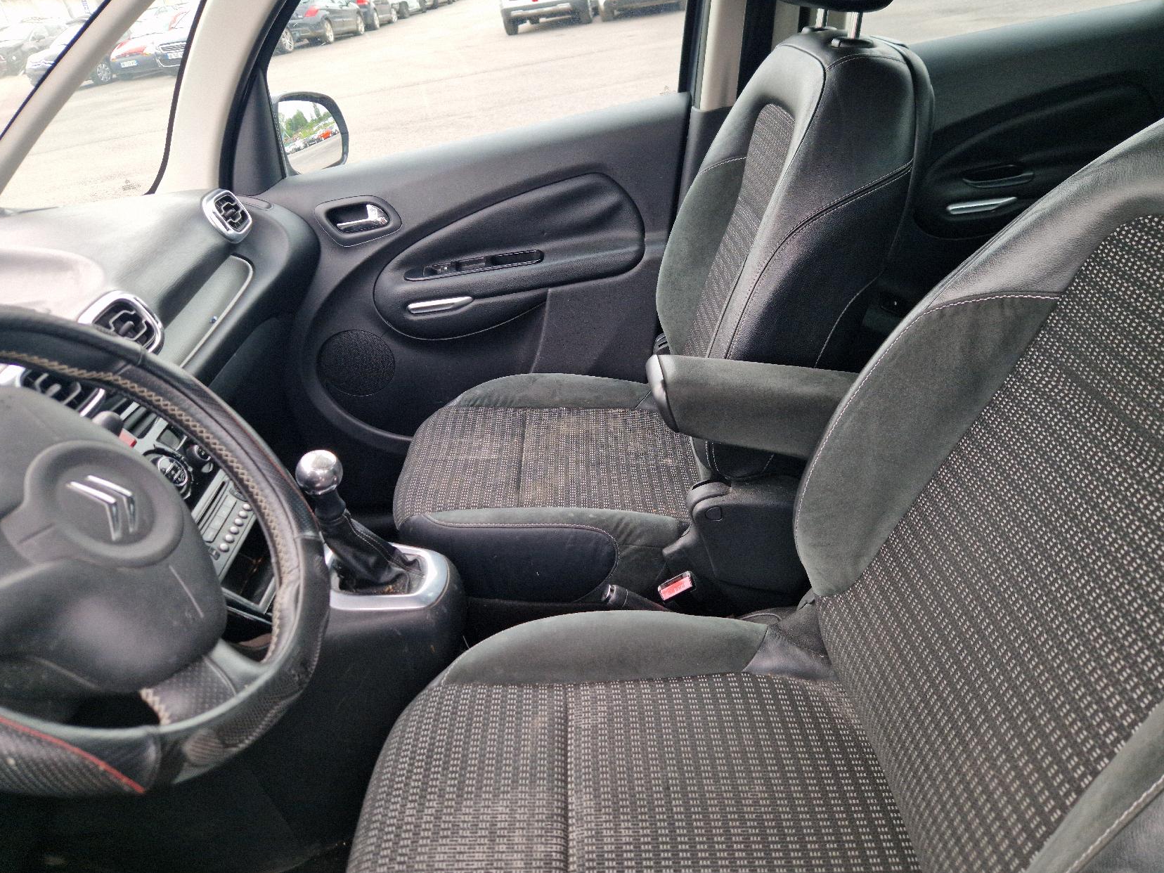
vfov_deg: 54.8
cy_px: 401
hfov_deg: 69.4
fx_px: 841
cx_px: 610
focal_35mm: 25
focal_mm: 5.4
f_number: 1.8
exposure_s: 1/100
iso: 50
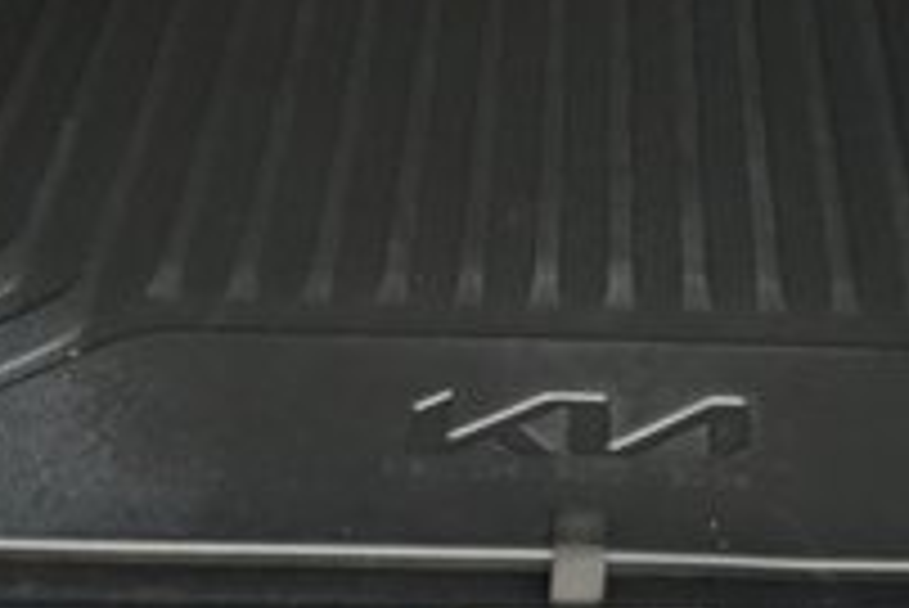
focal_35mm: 76
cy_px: -171
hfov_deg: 26.4
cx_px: 621
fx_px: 1920
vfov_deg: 17.0
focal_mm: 24
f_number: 2.8
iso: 10000
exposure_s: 1/160
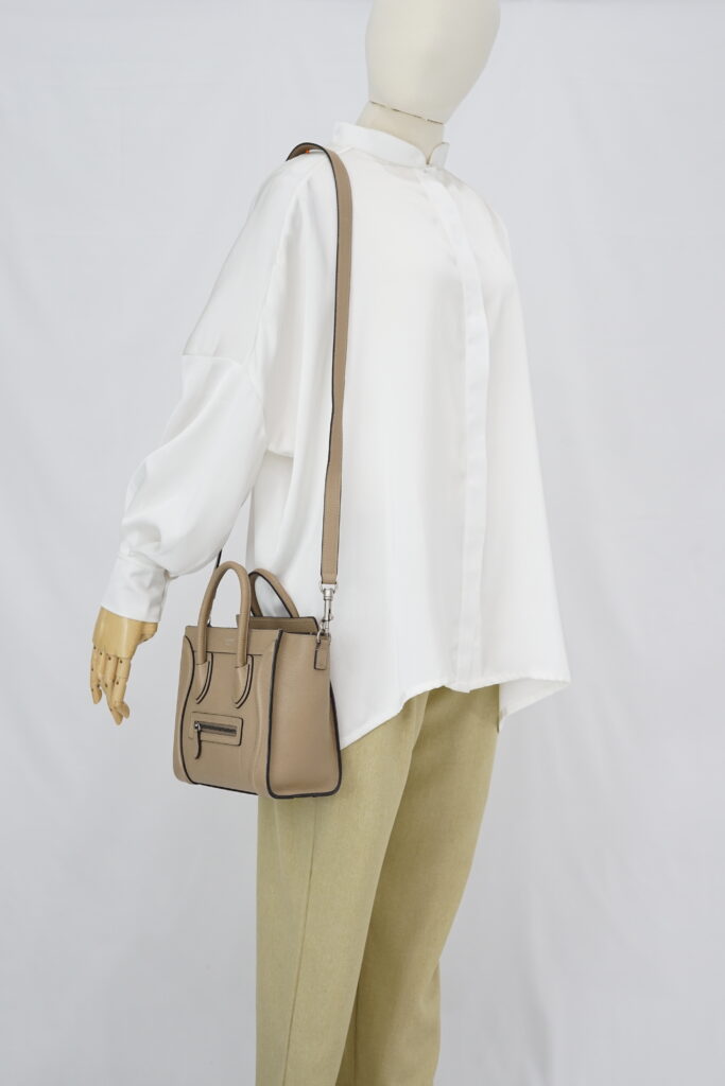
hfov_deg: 27.0
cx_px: 362
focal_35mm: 50
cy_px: 543
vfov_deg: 39.6
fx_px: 1510
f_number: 6.3
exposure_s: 1/10
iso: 640
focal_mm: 50
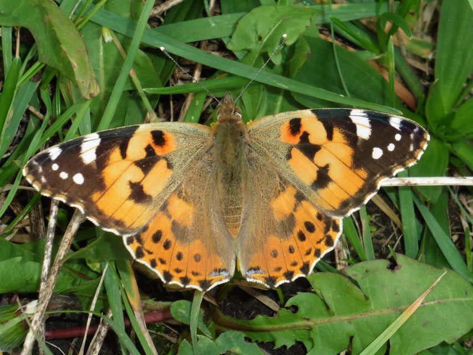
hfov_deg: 17.1
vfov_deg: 12.9
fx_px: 1572
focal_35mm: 115
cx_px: 236
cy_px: 178
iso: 160
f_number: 5.3
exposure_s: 1/160
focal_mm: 20.6
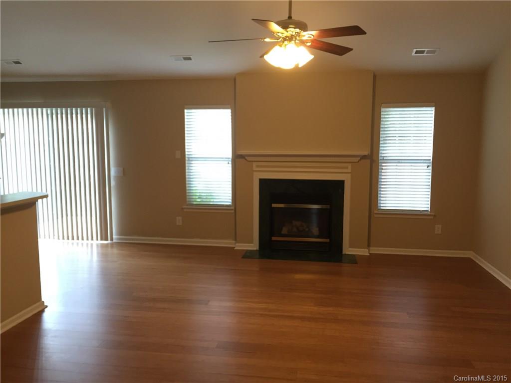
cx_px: 256
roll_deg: -1.0
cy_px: 192
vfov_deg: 48.2
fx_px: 428
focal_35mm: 29
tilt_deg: -5.4
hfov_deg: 61.7
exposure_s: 1/30
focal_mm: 4.15
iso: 80
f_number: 2.2
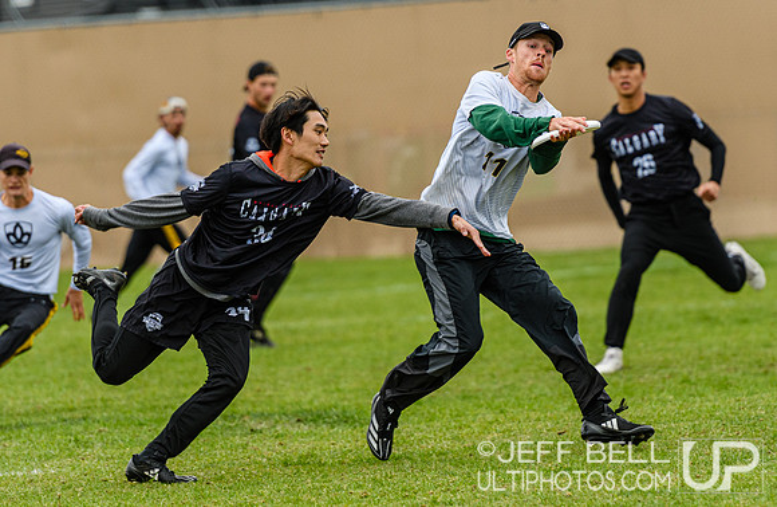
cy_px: 213
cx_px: 441
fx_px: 7349
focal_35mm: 343
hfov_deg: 6.1
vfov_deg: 3.9
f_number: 3.2
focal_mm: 200
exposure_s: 1/1000
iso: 400
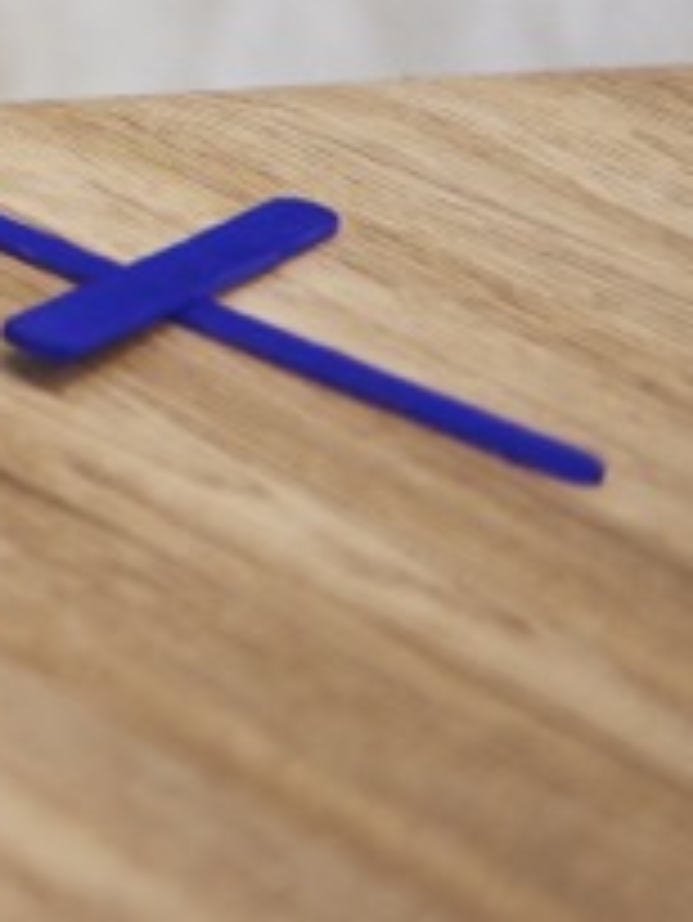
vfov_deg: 7.7
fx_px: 6400
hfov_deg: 5.2
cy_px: -1318
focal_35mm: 240
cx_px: -2439
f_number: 2.8
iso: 200
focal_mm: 32
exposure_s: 1/160
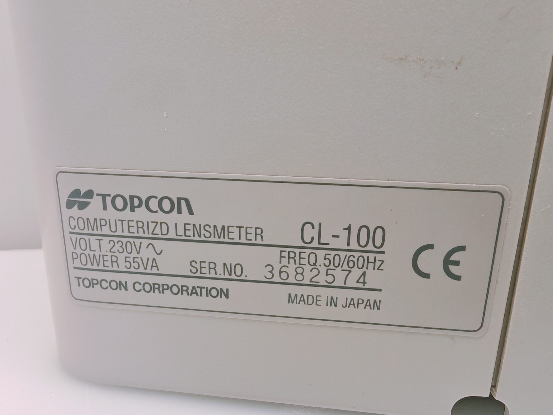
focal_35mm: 28
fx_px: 447
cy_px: 205
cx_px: 285
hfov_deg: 63.4
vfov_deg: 49.7
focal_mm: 1.82
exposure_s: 1/50
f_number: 2
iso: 125
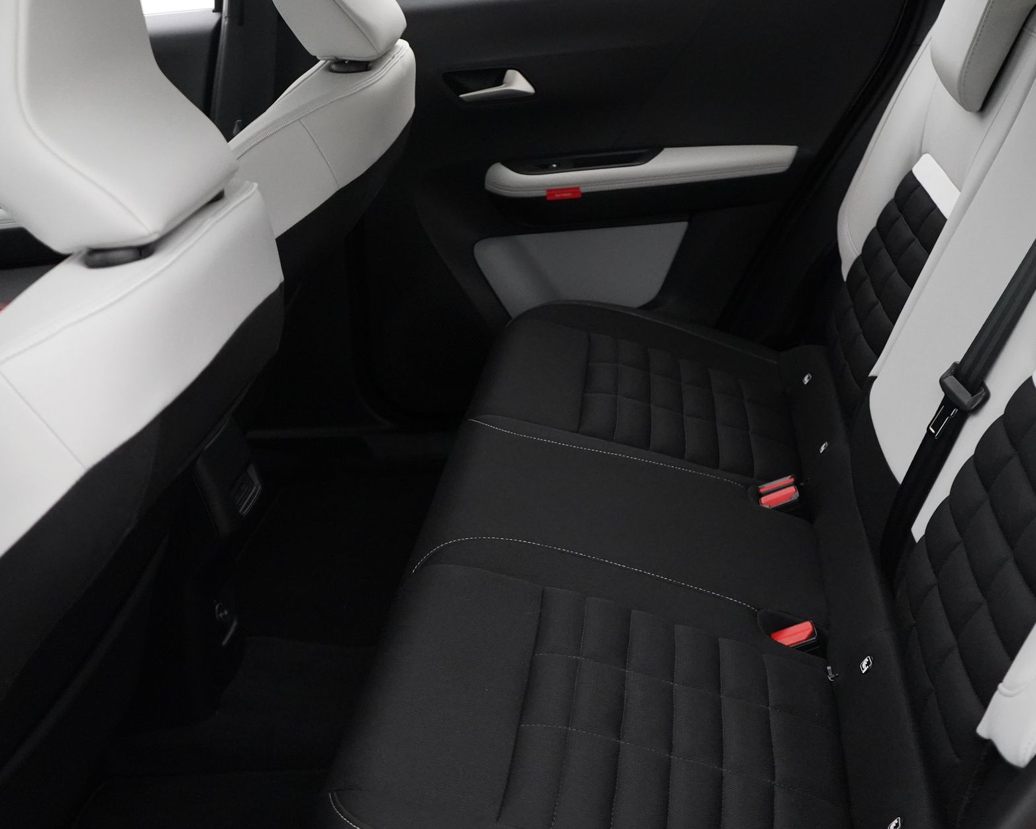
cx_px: 621
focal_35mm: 42
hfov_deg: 43.6
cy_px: 411
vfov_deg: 35.7
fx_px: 1288
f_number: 3.5
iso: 6400
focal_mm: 28
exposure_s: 1/160
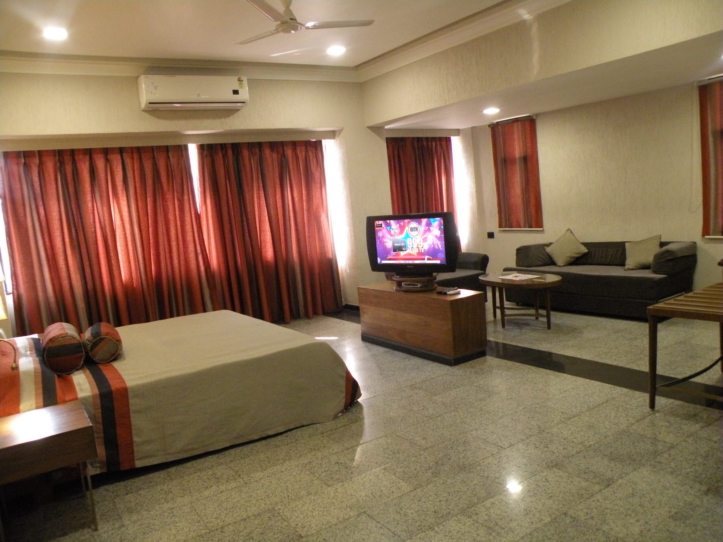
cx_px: 362
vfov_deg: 51.4
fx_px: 564
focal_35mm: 27
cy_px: 271
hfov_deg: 65.3
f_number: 2.8
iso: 400
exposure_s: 1/34
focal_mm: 4.7
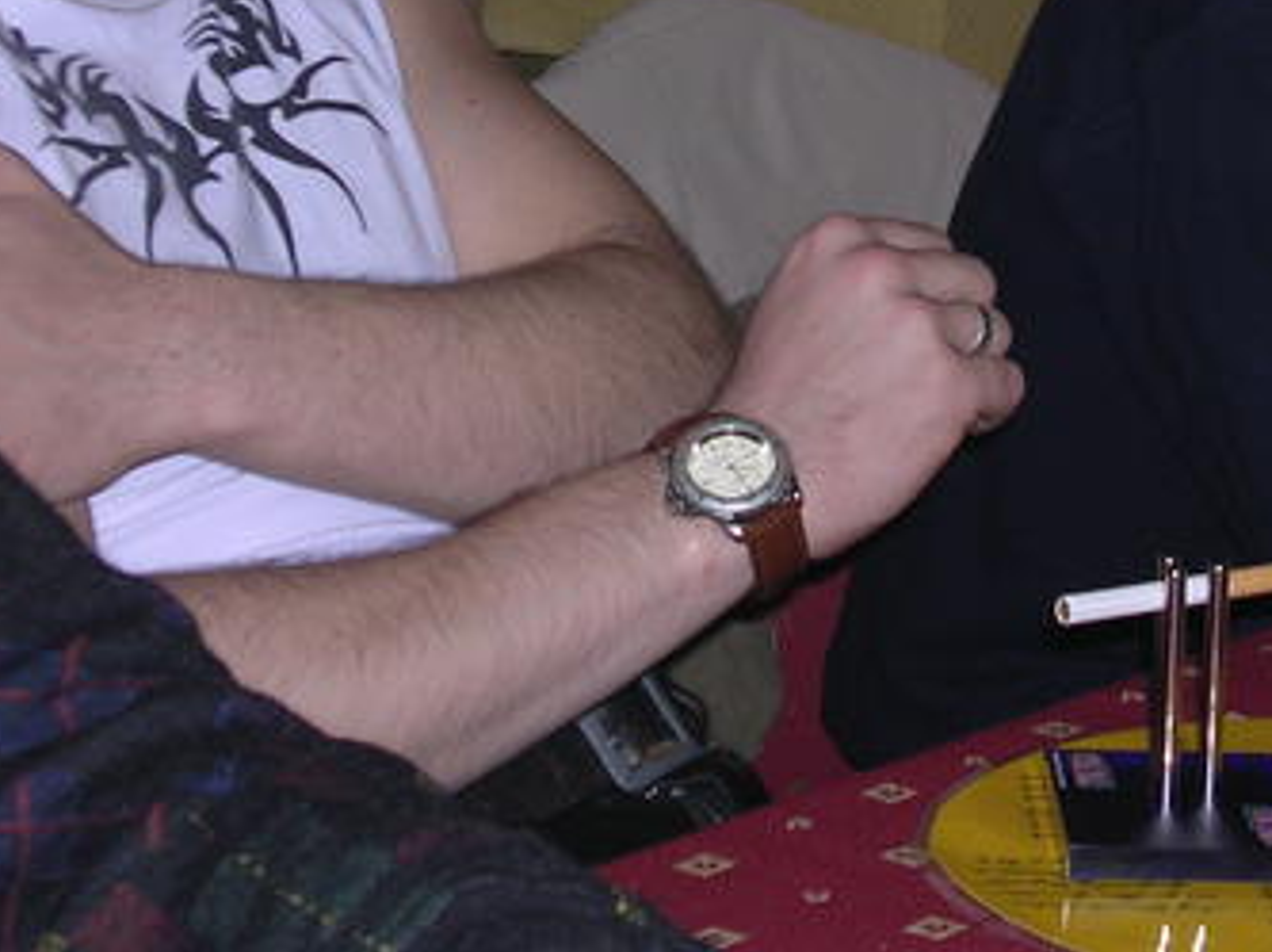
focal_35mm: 102
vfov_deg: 14.4
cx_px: 764
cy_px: 130
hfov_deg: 19.3
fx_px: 3744
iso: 100
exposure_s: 1/60.1
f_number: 3.2
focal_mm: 8
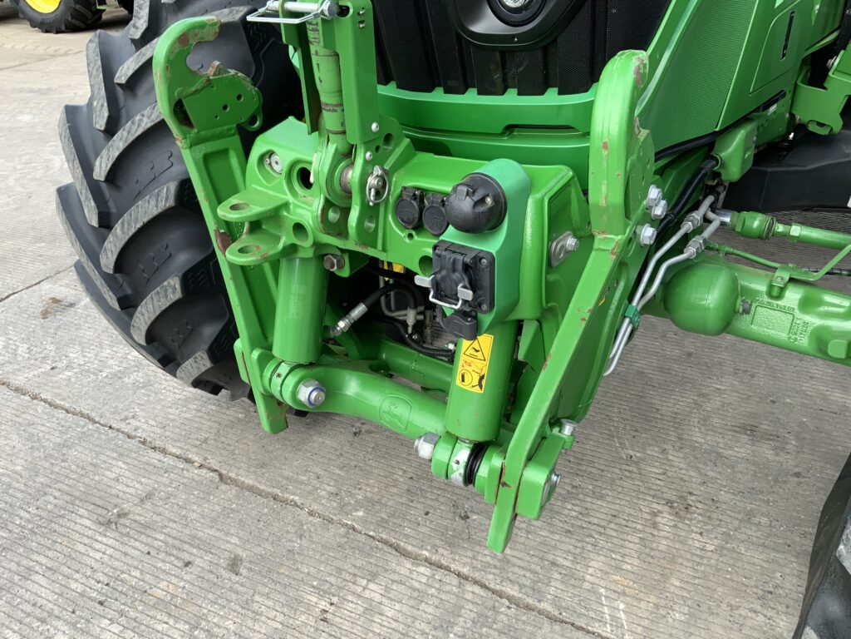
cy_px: 320
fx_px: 713
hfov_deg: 61.7
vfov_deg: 48.2
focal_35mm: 29
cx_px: 426
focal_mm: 3
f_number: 1.8
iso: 16
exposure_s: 1/274
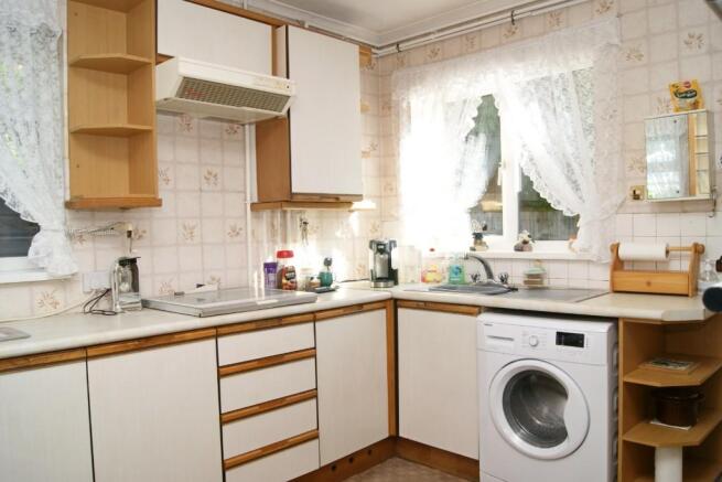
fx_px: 542
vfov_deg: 48.0
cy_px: 241
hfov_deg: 67.4
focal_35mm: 27
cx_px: 361
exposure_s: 1/80
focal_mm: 18
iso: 400
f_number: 9
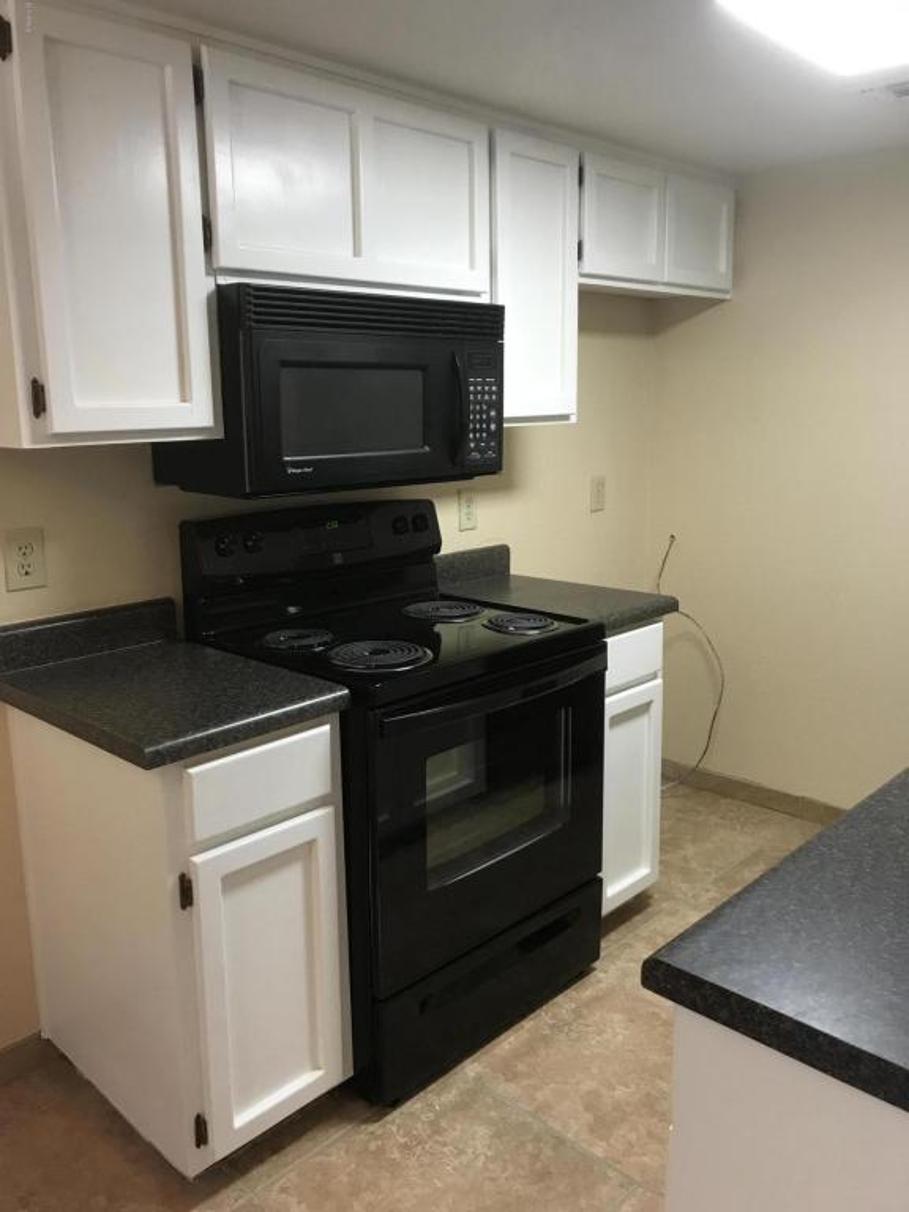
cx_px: 454
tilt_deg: -11.2
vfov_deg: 63.4
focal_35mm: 28
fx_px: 980
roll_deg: -0.1
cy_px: 606
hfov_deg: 49.7
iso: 40
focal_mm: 3.99
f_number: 1.8
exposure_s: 1/24
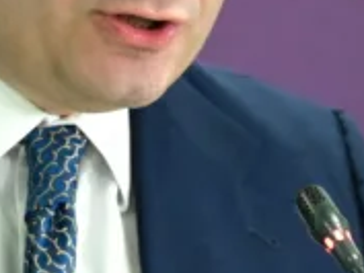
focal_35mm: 956
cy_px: 200
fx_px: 10060
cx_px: 380
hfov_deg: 2.1
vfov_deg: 1.6
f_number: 4.5
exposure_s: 1/400
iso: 6400
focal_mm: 115
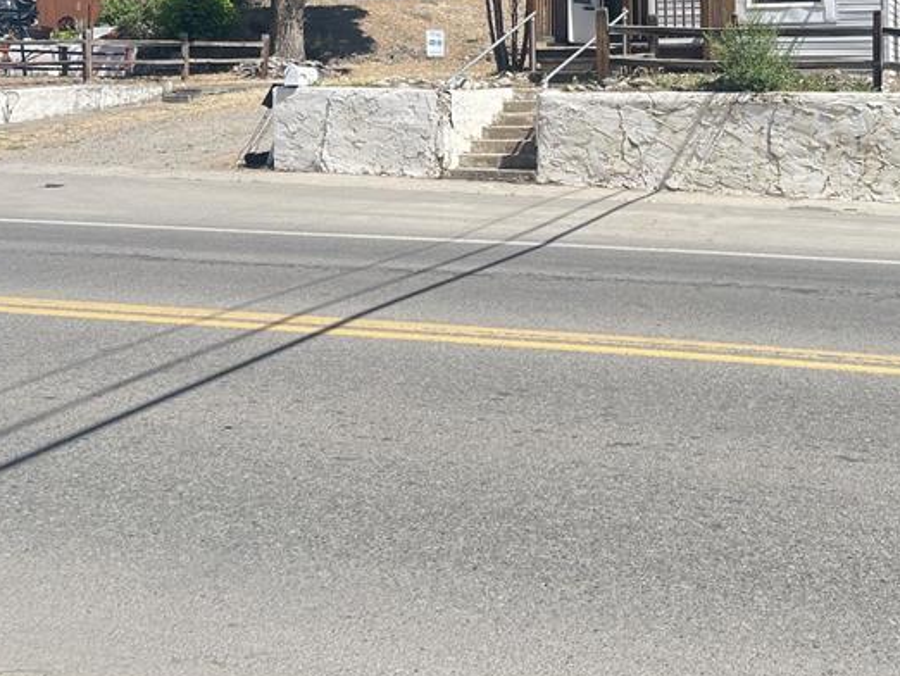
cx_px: 671
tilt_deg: +0.1
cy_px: 93
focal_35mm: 51
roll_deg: +0.1
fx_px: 1327
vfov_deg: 27.7
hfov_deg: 36.6
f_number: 1.6
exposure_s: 1/2024
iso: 50
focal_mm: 5.1
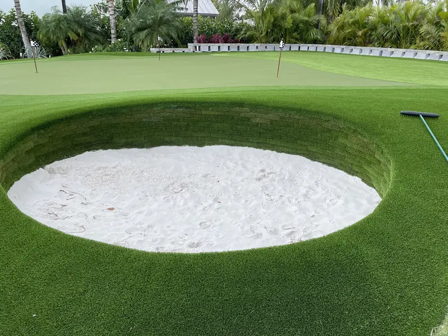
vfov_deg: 53.1
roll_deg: -0.4
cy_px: 168
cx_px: 224
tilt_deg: -22.2
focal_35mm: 26
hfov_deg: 67.3
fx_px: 336
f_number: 1.6
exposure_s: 1/882
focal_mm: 4.2
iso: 32
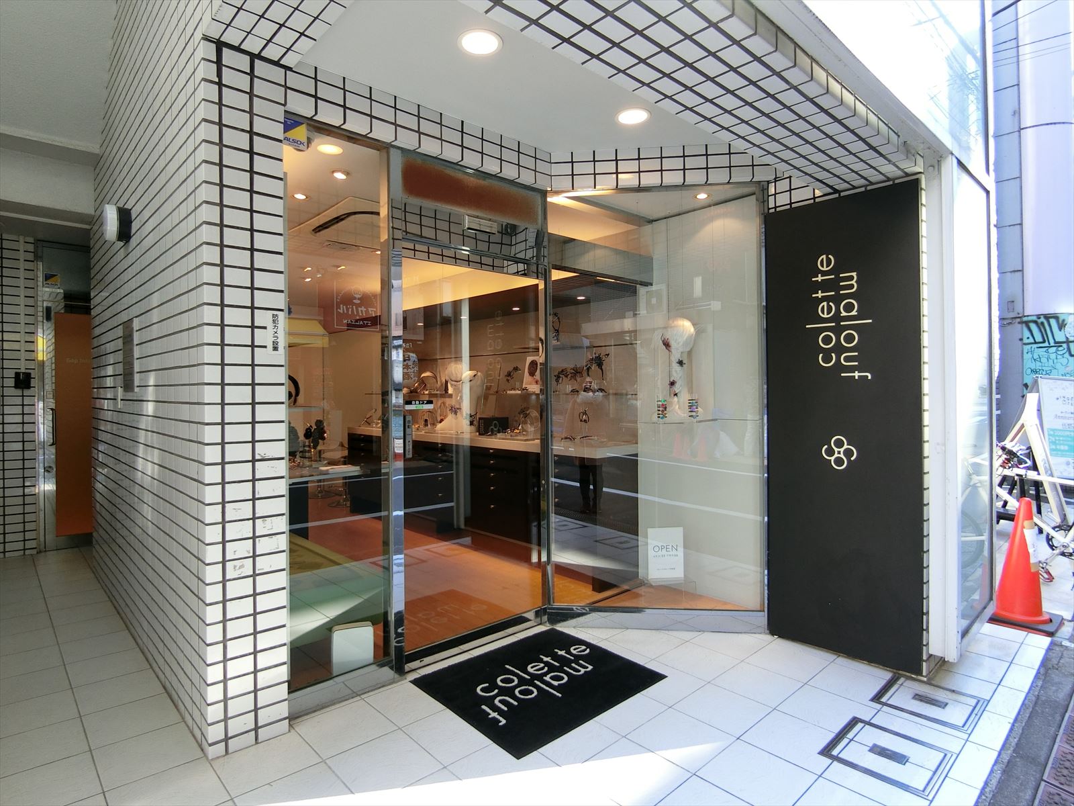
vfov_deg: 68.7
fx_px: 589
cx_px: 537
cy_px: 403
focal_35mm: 19
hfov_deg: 84.7
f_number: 2.7
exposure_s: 1/125
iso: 160
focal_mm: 4.06
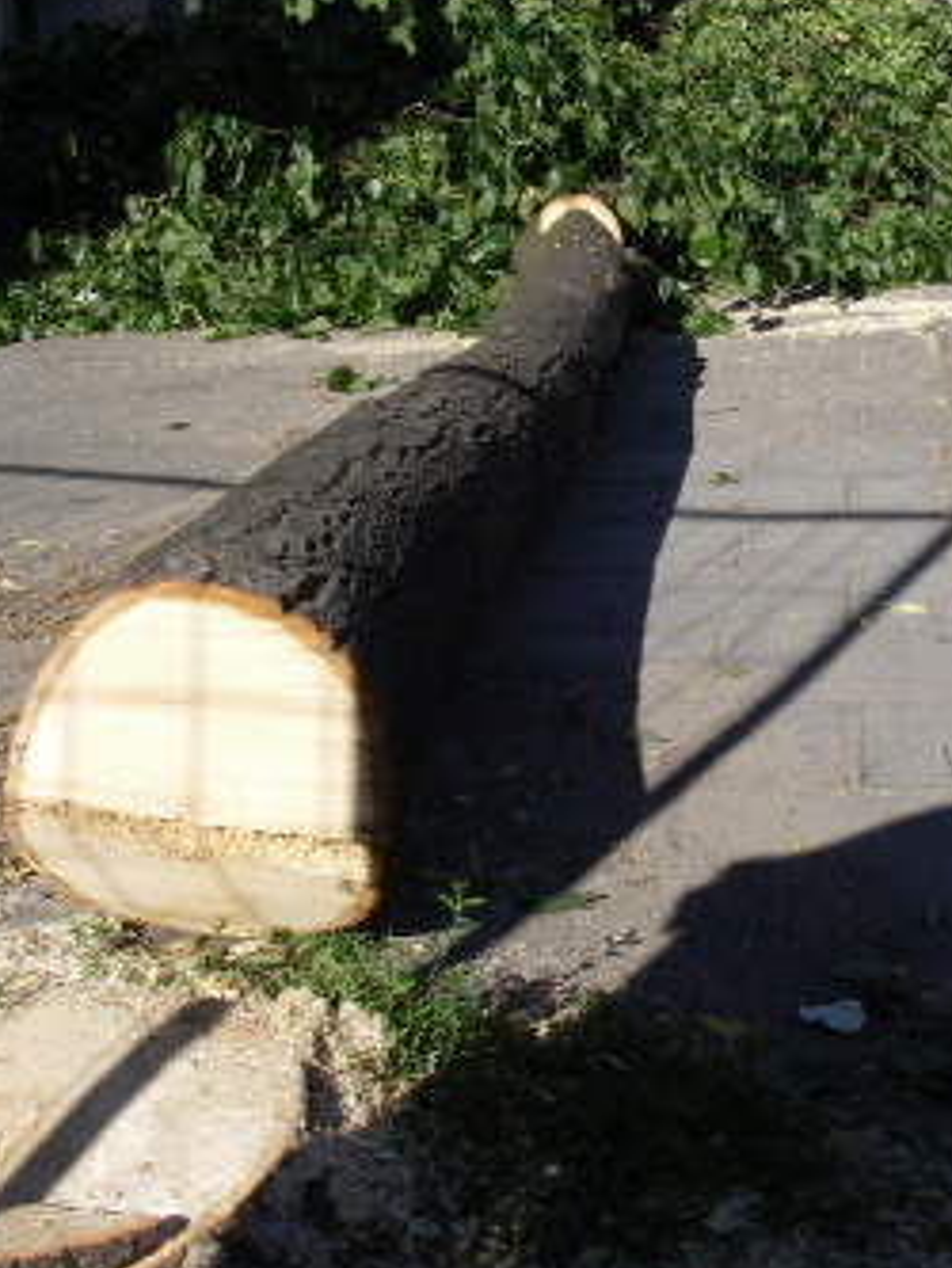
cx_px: 746
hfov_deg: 25.3
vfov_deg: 33.8
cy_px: 596
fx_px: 2089
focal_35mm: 57
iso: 80
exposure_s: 1/250
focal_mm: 6.3
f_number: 6.6
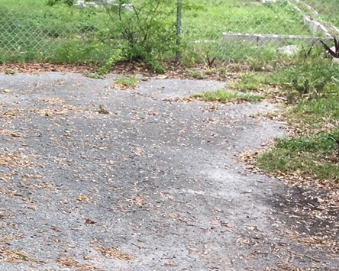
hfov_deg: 16.6
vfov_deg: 15.0
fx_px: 1023
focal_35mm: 102
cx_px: -213
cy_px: 44
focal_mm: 4.15
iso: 25
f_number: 2.2
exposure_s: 1/211
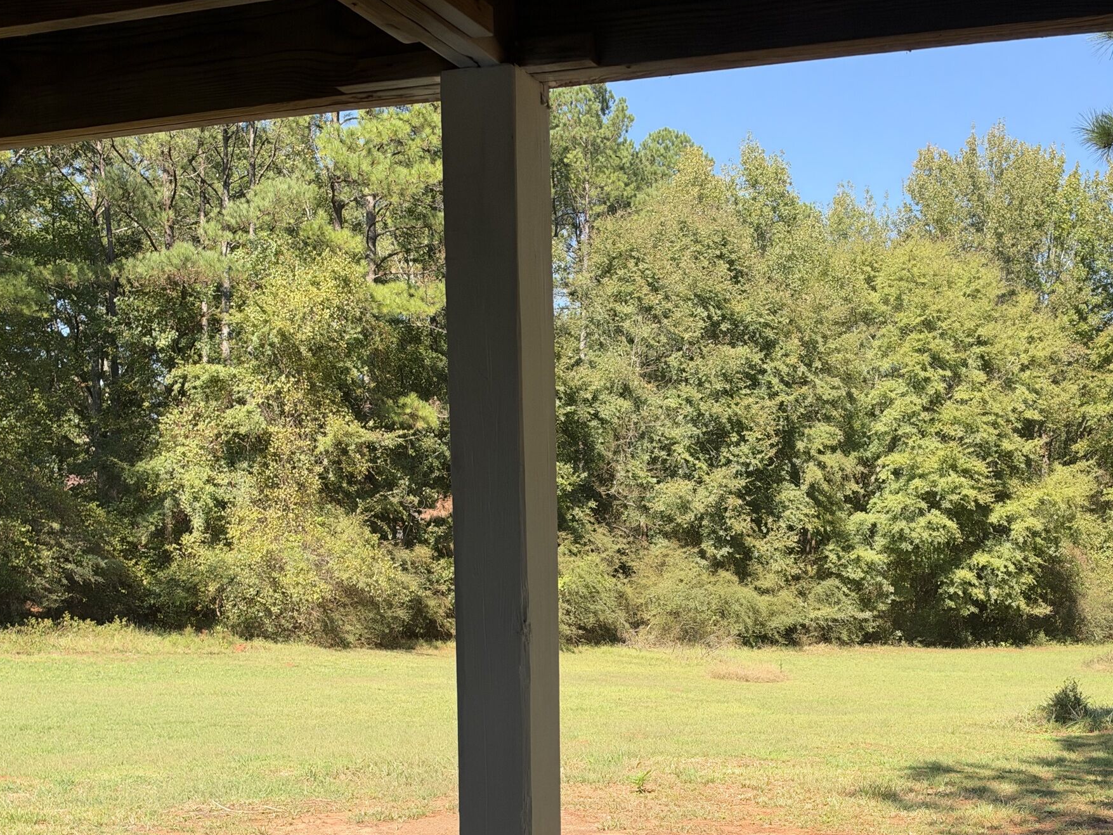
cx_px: 701
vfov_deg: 33.2
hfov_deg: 44.4
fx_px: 1351
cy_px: 695
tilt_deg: -6.6
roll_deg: -0.9
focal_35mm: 42
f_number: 1.8
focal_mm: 6.93
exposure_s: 1/1307
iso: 64
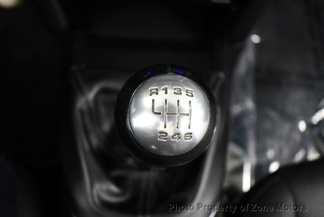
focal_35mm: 36
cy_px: 108
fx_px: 324
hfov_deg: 53.1
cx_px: 162
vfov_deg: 36.9
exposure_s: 1/125
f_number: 3.5
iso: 2800
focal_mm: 18
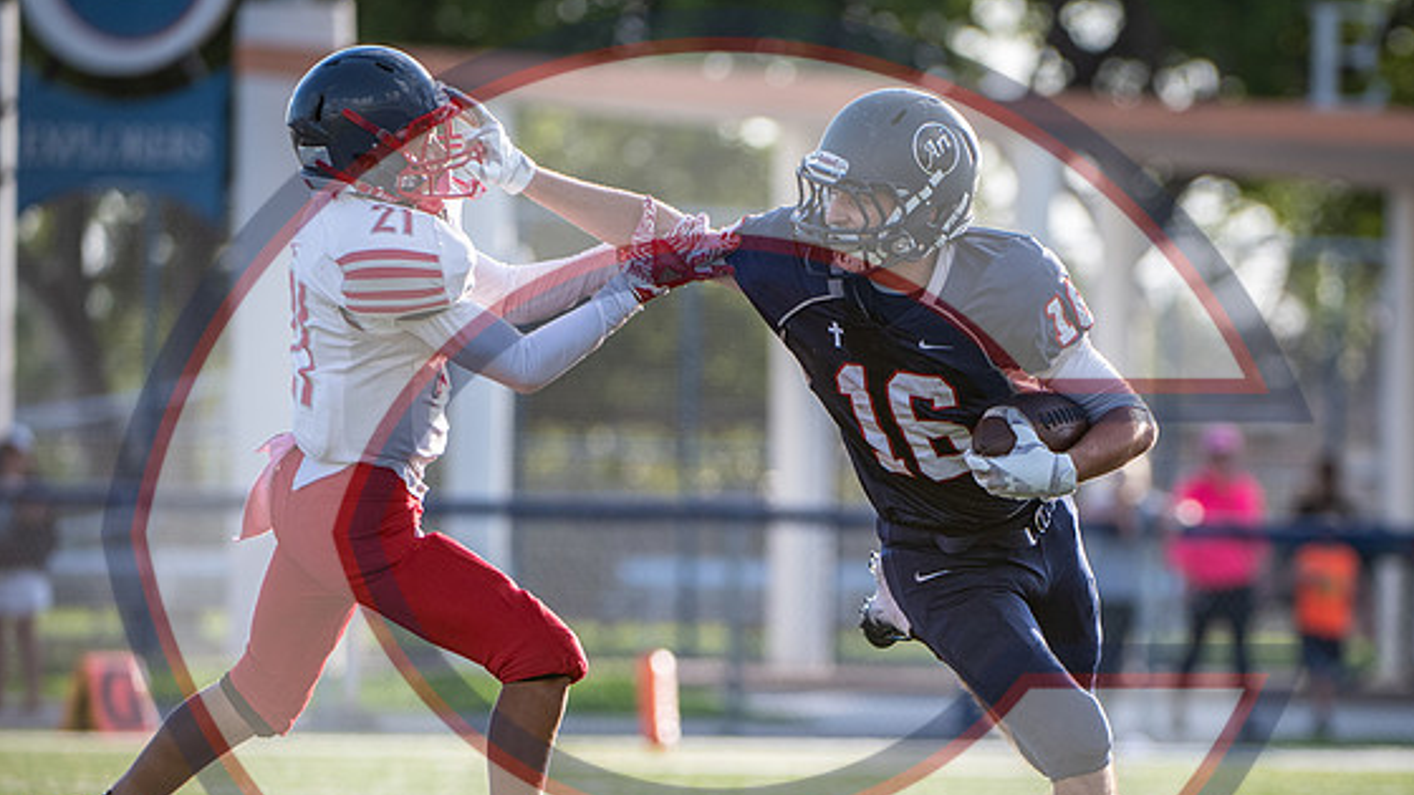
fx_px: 18184
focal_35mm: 485
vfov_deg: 2.5
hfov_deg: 4.5
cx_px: 1016
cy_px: 569
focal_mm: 260
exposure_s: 1/1000
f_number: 4
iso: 320
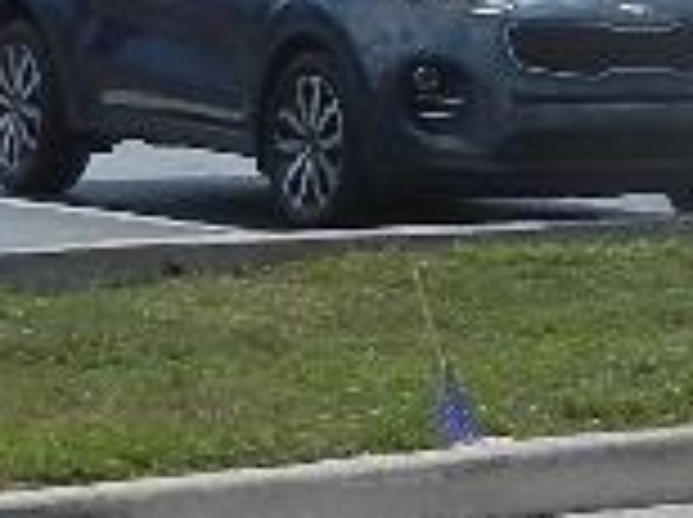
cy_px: -315
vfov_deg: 3.7
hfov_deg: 4.8
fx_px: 7995
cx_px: 2034
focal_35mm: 400
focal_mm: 10.9
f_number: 4.5
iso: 160
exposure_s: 1/1250
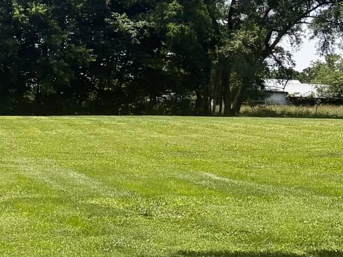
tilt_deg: -1.4
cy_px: 173
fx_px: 1248
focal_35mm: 126
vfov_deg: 11.7
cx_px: -271
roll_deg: -3.3
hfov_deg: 13.9
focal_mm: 5.96
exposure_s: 1/3448
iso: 50
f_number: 1.6
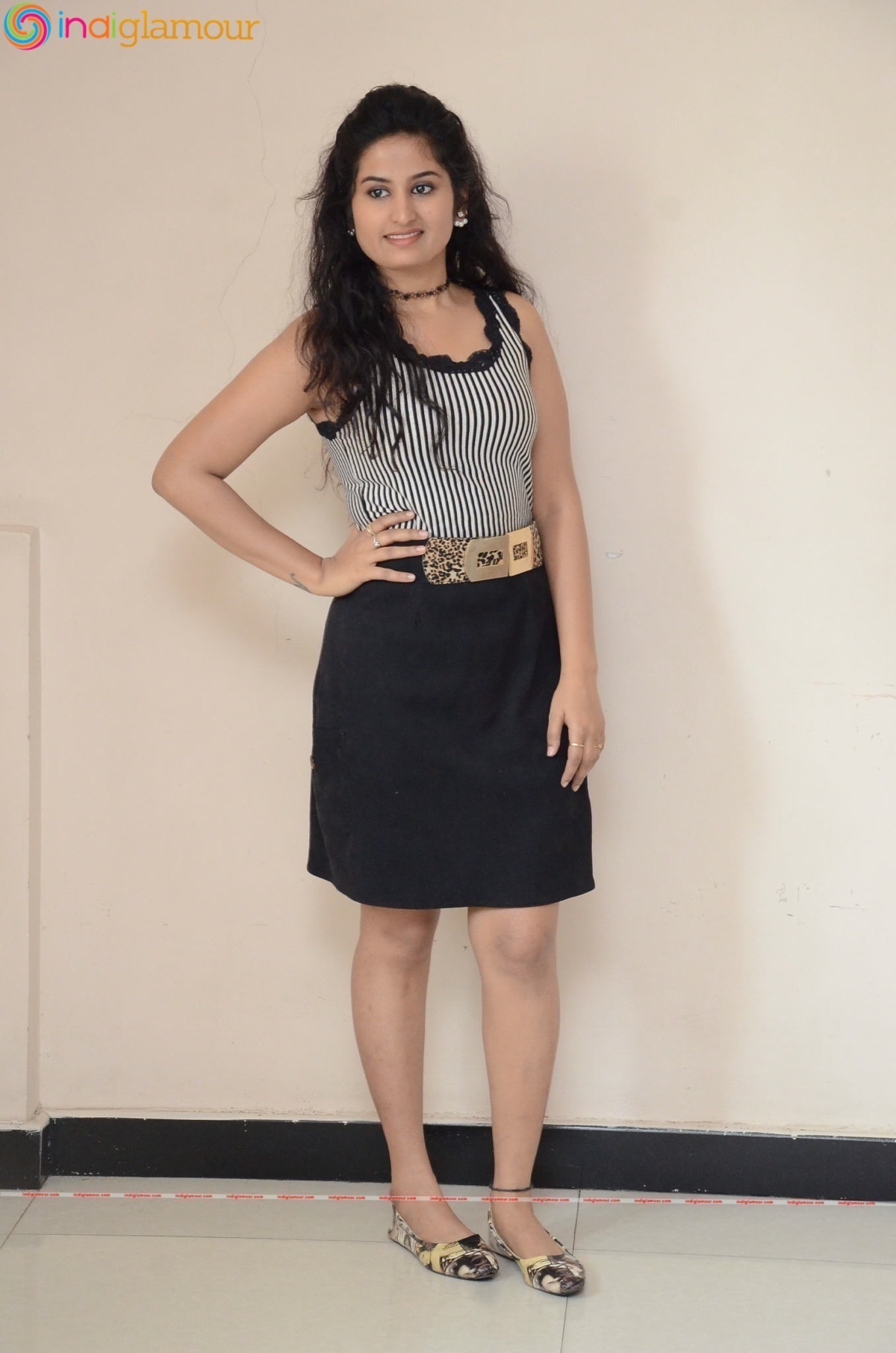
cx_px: 448
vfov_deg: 22.0
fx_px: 3488
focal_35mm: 93
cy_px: 676
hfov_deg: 14.6
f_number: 5.3
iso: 2500
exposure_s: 1/125
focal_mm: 62
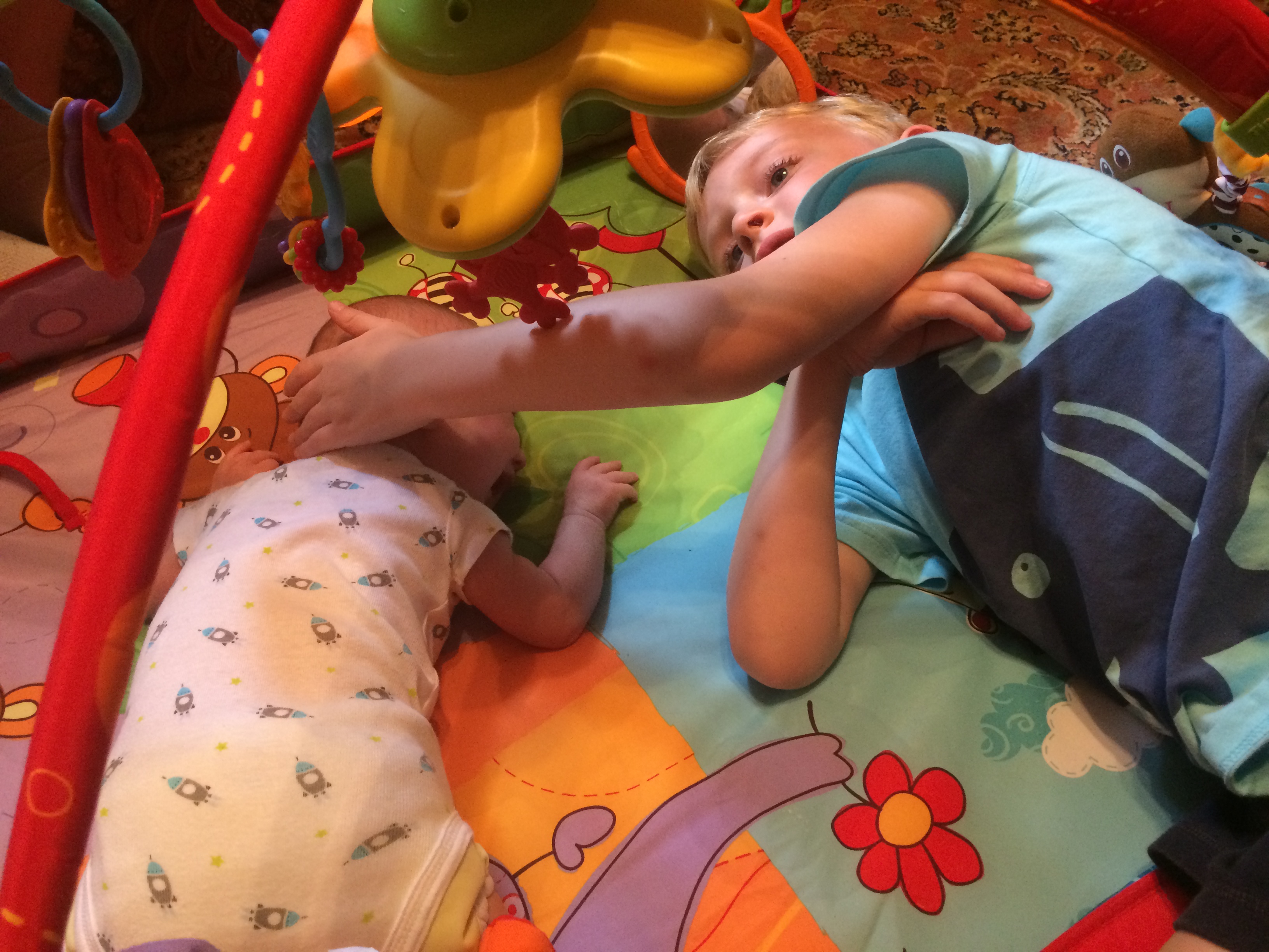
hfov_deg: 60.0
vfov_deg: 46.8
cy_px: 476
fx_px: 1100
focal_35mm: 30
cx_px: 634
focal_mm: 4.12
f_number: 2.2
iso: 200
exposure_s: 1/30
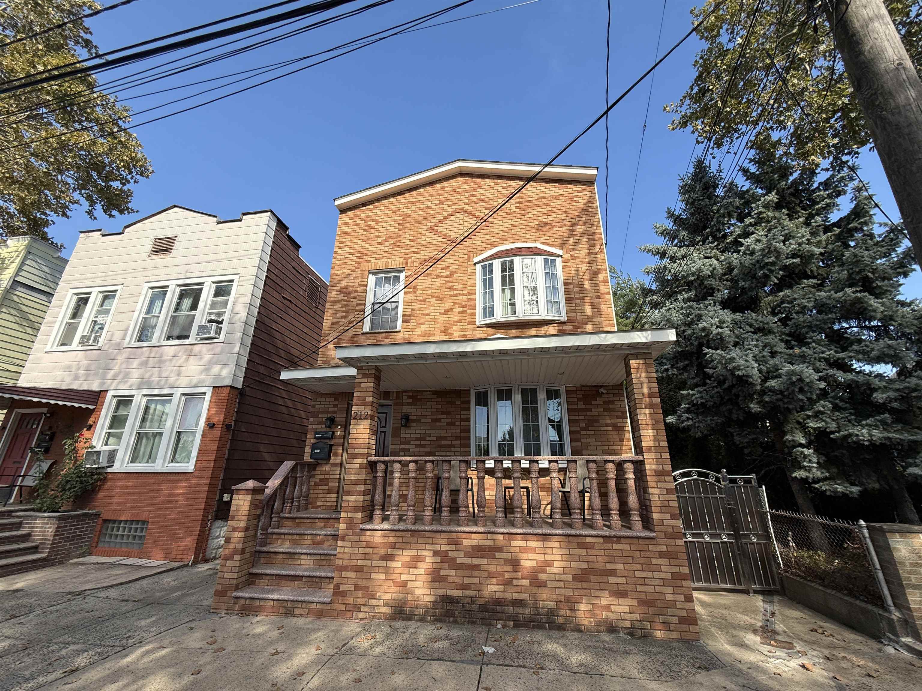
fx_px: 373
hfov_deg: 102.1
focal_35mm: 14
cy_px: 346
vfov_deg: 85.7
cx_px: 461
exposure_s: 1/1050
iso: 50
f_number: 2.2
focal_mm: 2.22
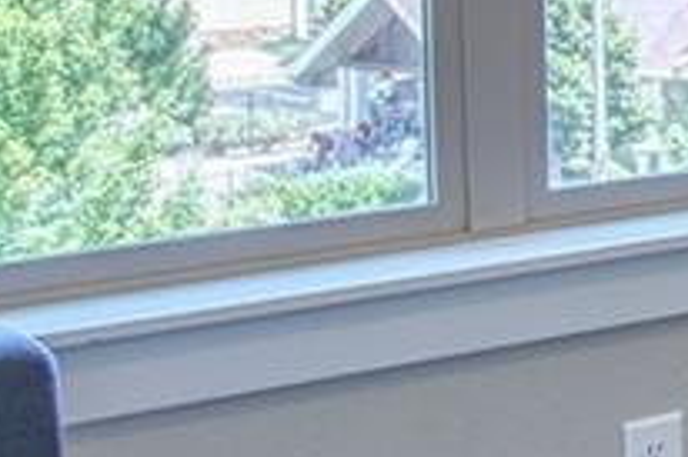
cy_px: -185
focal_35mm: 124
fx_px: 2368
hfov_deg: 11.4
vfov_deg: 10.7
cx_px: 1950
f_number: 5.6
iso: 500
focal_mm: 16
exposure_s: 1/30
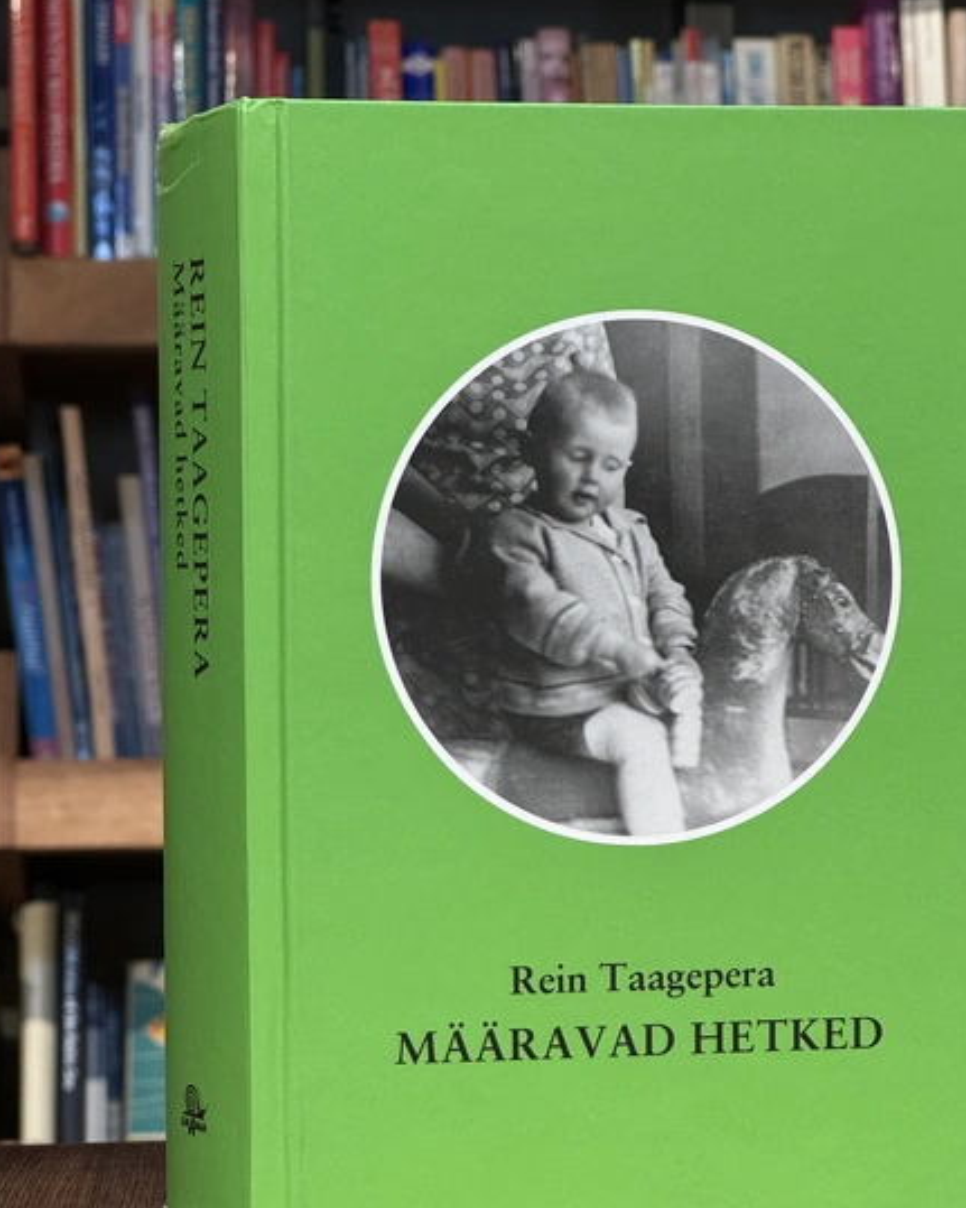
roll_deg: +0.1
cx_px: 544
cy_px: 698
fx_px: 3396
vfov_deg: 20.2
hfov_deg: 16.2
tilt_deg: -0.8
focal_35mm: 95
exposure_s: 1/85
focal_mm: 9
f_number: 2.8
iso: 250
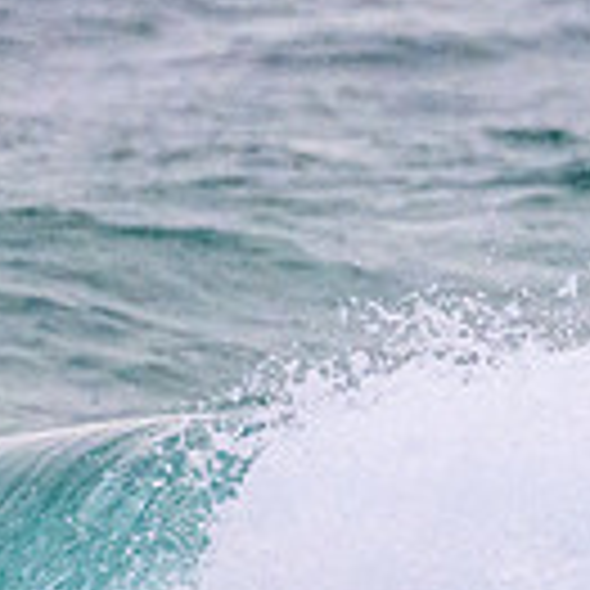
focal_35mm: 2901
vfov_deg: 0.6
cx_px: 901
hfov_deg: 0.6
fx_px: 55941
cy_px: 562
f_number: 11
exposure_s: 1/2000
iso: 7200
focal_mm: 600
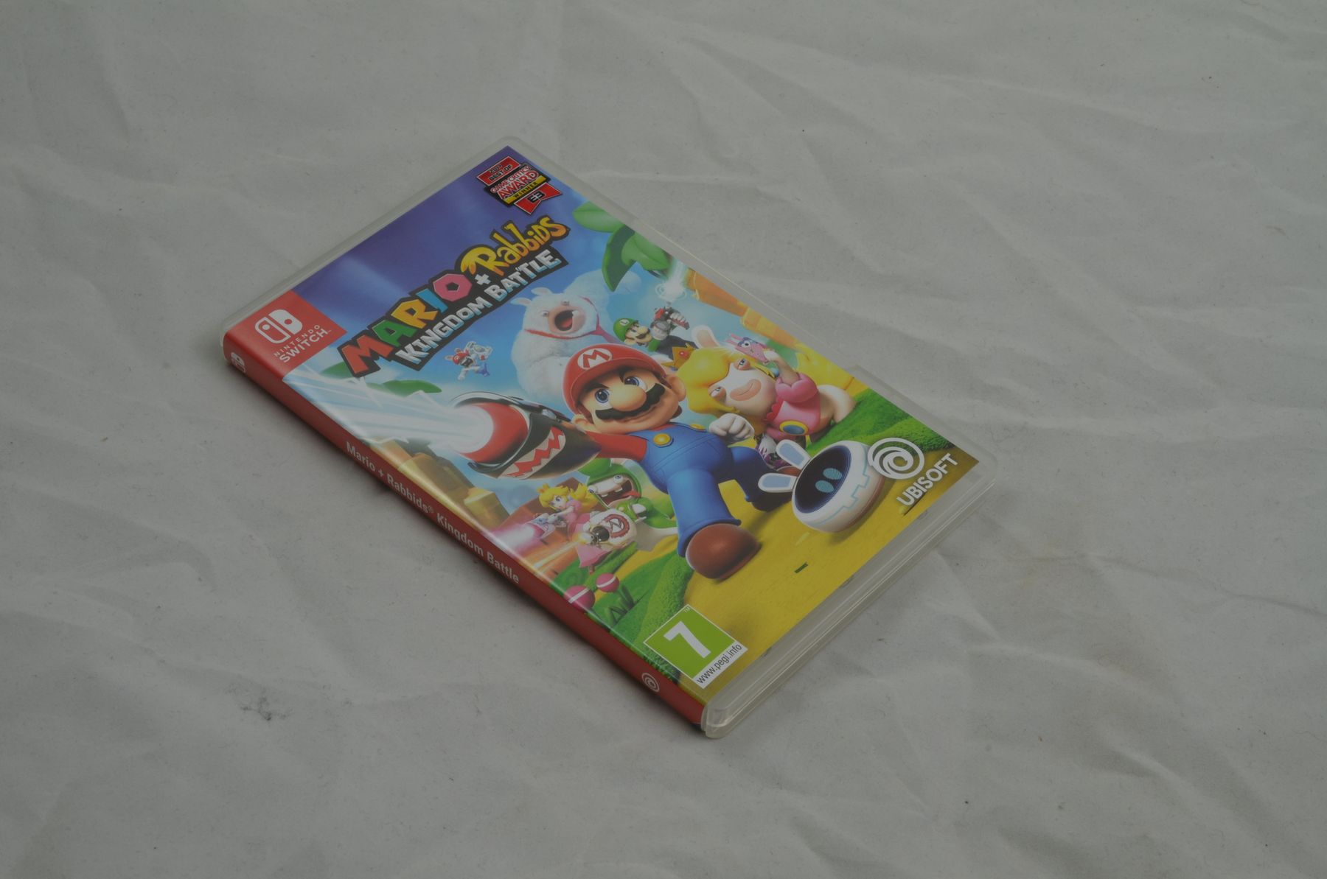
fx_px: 2208
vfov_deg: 22.5
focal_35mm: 60
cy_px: 440
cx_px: 664
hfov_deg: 33.5
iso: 100
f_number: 20
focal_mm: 40
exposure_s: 1/4
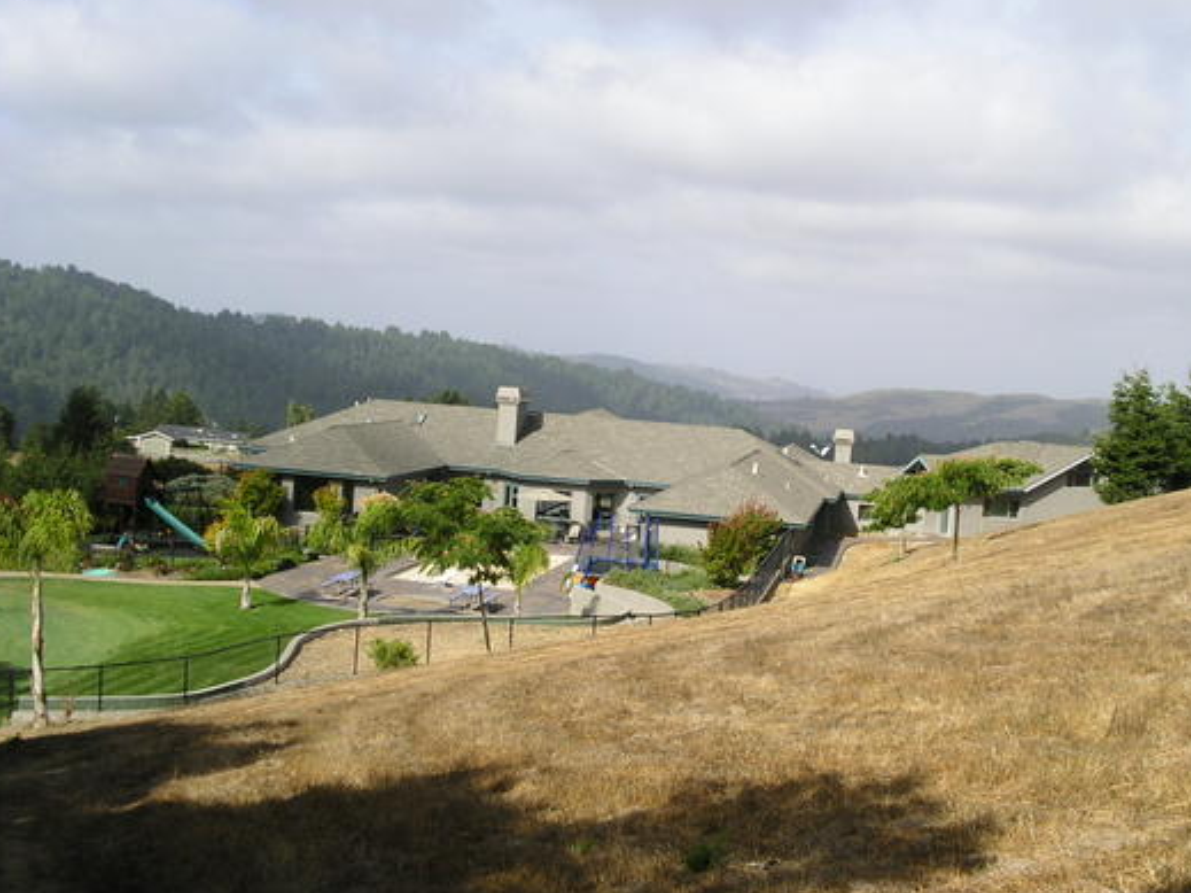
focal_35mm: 45
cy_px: 437
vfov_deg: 32.2
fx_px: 1548
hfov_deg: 42.0
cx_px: 678
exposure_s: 1/350
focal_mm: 7.8
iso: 100
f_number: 5.6
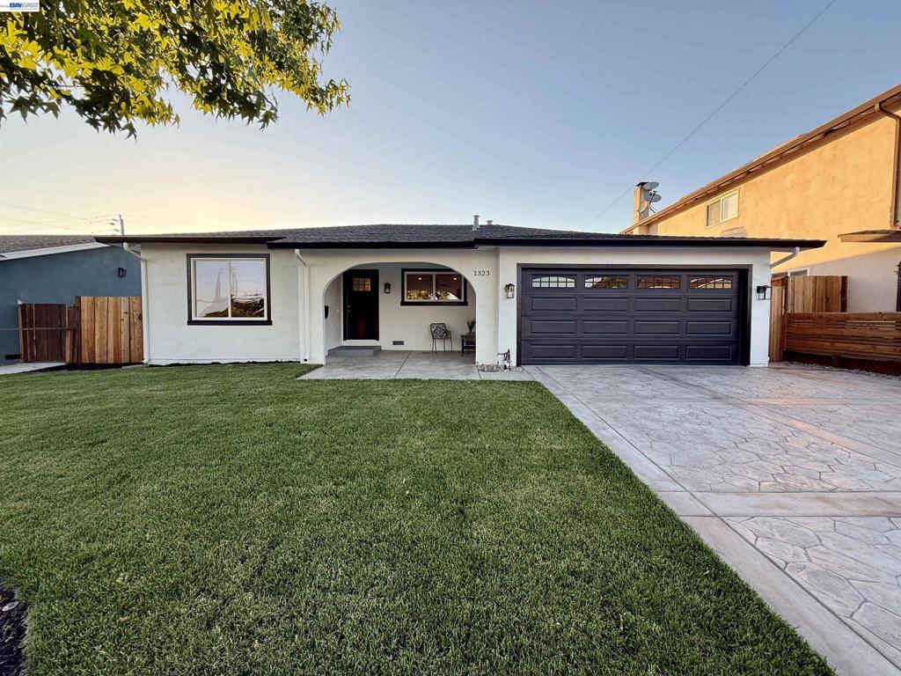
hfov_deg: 102.1
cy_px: 338
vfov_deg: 85.7
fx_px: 364
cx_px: 450
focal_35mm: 14
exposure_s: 1/254
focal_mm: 2.22
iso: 64
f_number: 2.2
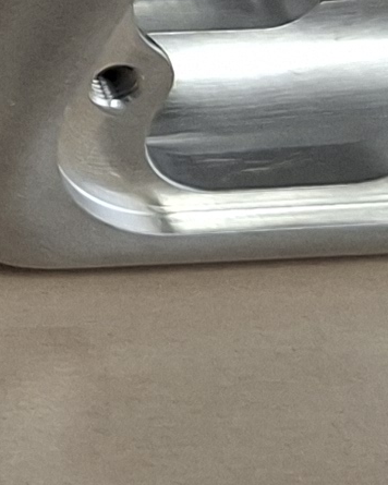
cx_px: -1087
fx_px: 2900
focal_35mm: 202
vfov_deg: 9.2
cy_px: -371
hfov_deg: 6.4
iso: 125
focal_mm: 5.54
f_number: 1.8
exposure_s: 1/100
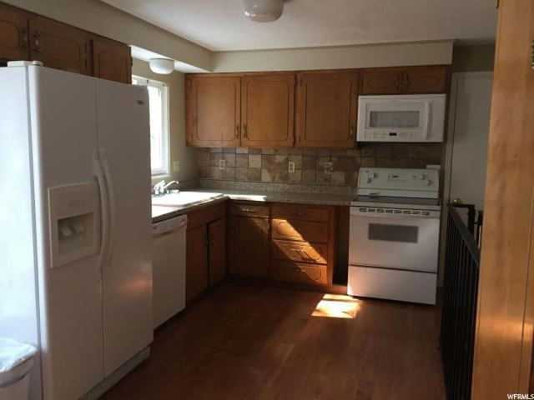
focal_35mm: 29
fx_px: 447
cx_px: 267
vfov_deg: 48.2
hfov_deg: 61.7
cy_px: 200
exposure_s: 1/30
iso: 80
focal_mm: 4.15
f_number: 2.2
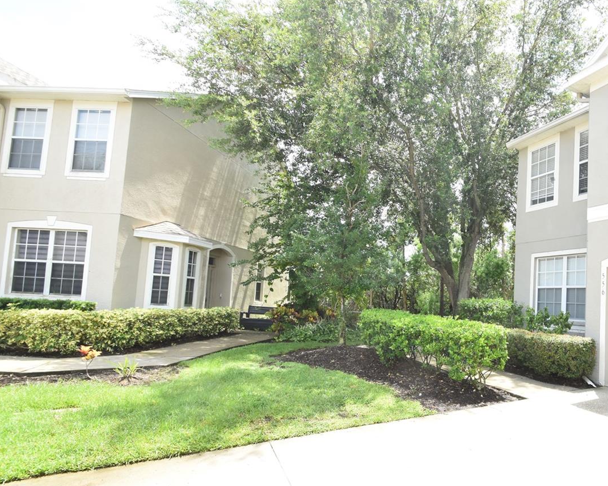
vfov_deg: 65.3
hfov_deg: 73.1
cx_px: 443
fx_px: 378
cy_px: 273
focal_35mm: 21
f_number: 8
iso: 400
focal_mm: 10
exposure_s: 1/250
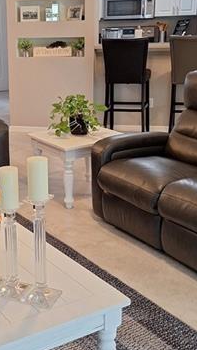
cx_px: 22
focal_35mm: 55
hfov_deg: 21.4
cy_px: 145
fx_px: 511
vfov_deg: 37.7
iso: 80
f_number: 1.8
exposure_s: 1/40
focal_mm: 5.54
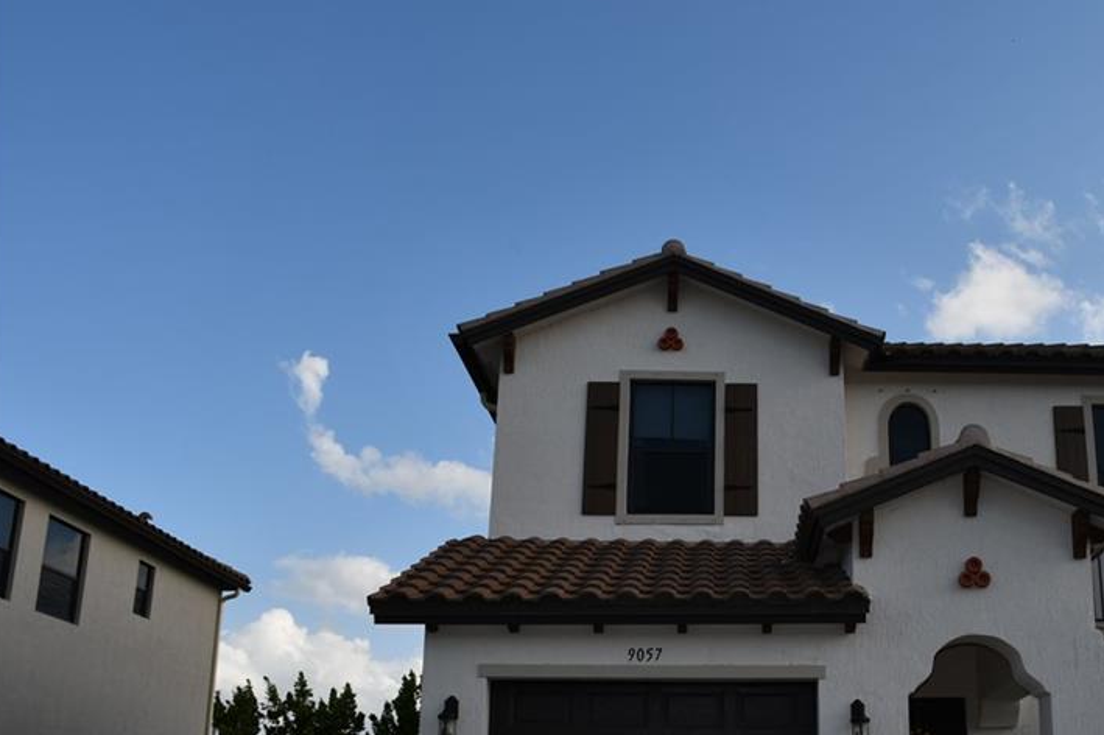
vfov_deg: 33.9
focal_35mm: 39
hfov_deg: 48.2
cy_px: 481
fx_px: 1195
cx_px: 786
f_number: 10
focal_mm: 18
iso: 100
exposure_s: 1/250
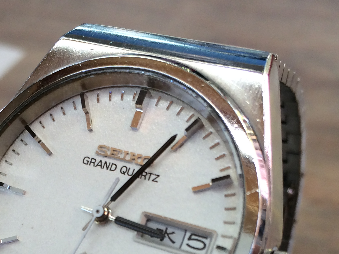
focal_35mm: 70
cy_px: 272
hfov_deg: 27.7
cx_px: 138
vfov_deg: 20.1
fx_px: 685
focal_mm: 4.12
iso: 50
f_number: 2.2
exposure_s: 1/120
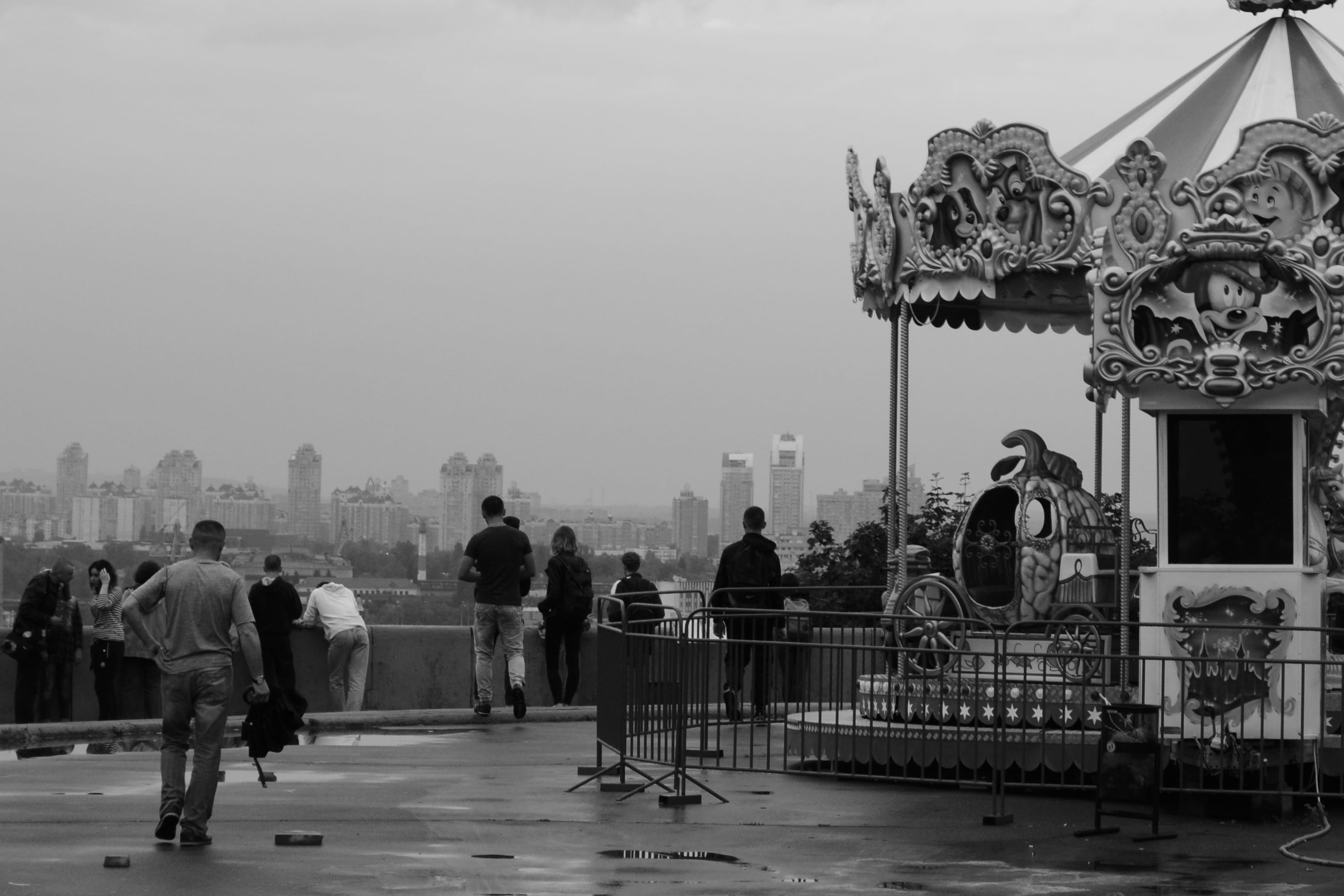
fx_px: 4845
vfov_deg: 10.6
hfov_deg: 15.8
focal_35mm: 130
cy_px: 267
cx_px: 899
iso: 400
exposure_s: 1/200
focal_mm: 55
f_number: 7.1
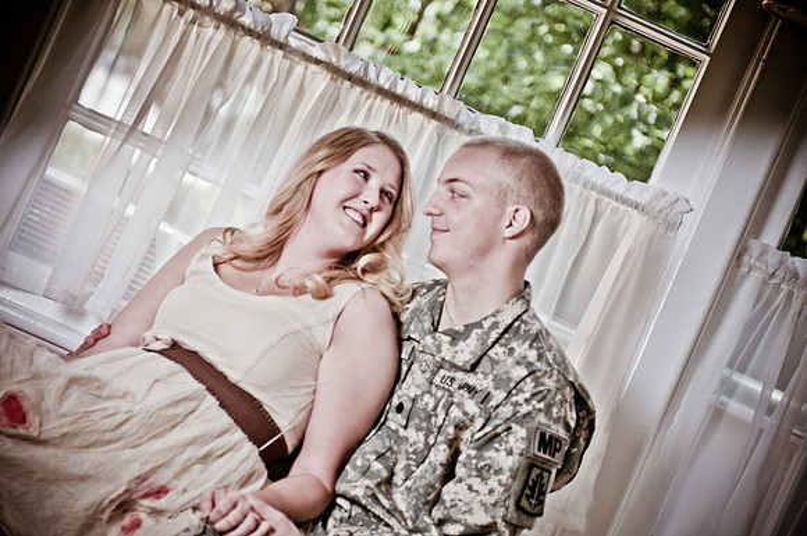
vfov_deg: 13.0
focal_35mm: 105
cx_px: 404
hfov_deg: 19.5
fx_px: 2350
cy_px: 268
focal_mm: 70
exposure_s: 1/400
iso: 200
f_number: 2.8
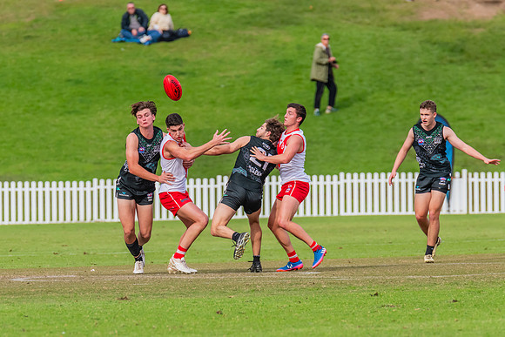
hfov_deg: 3.7
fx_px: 7790
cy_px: 165
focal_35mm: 555
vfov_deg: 2.5
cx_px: 179
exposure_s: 1/1600
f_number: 8
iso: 800
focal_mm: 420
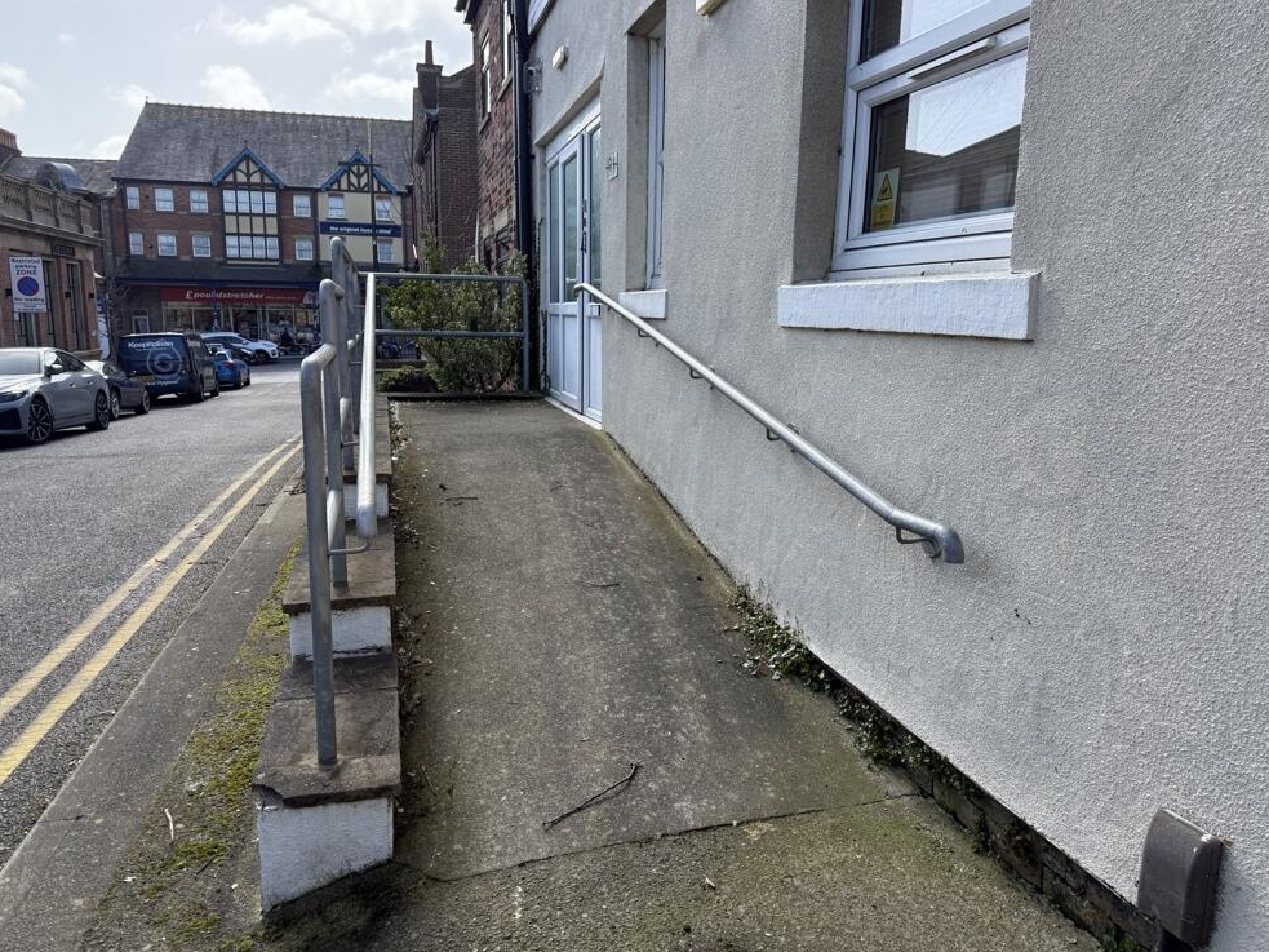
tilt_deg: -10.4
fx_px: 916
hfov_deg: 69.4
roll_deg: -1.0
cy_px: 474
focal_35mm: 25
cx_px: 624
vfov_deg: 54.9
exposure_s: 1/2445
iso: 100
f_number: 1.78
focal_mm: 6.76
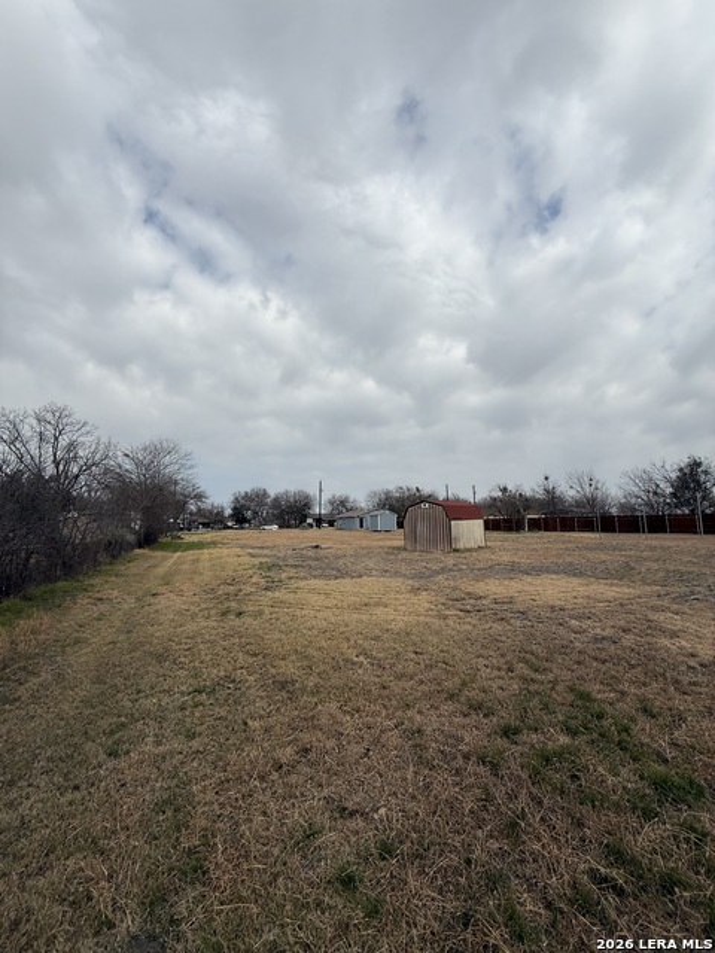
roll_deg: +0.9
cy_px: 476
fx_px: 386
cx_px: 358
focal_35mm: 14
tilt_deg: +8.4
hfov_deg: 85.7
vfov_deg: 102.1
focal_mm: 2.22
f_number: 2.2
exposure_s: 1/3891
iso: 50
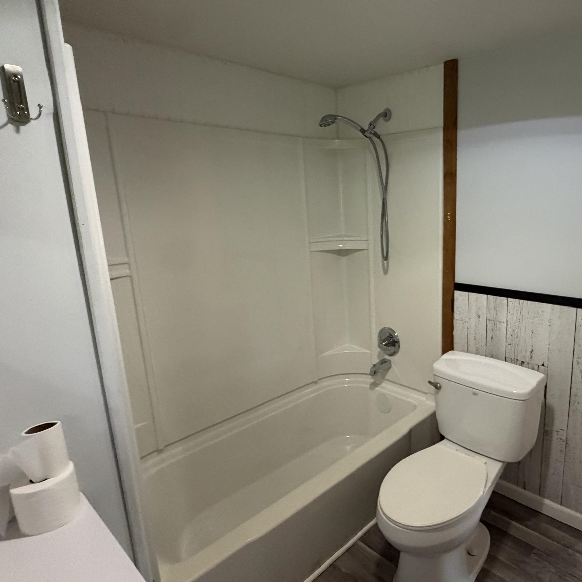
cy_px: 291
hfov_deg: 67.2
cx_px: 399
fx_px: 418
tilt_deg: -12.5
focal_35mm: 22
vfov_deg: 69.6
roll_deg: +1.4
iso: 500
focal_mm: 2.22
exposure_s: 1/60
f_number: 2.2
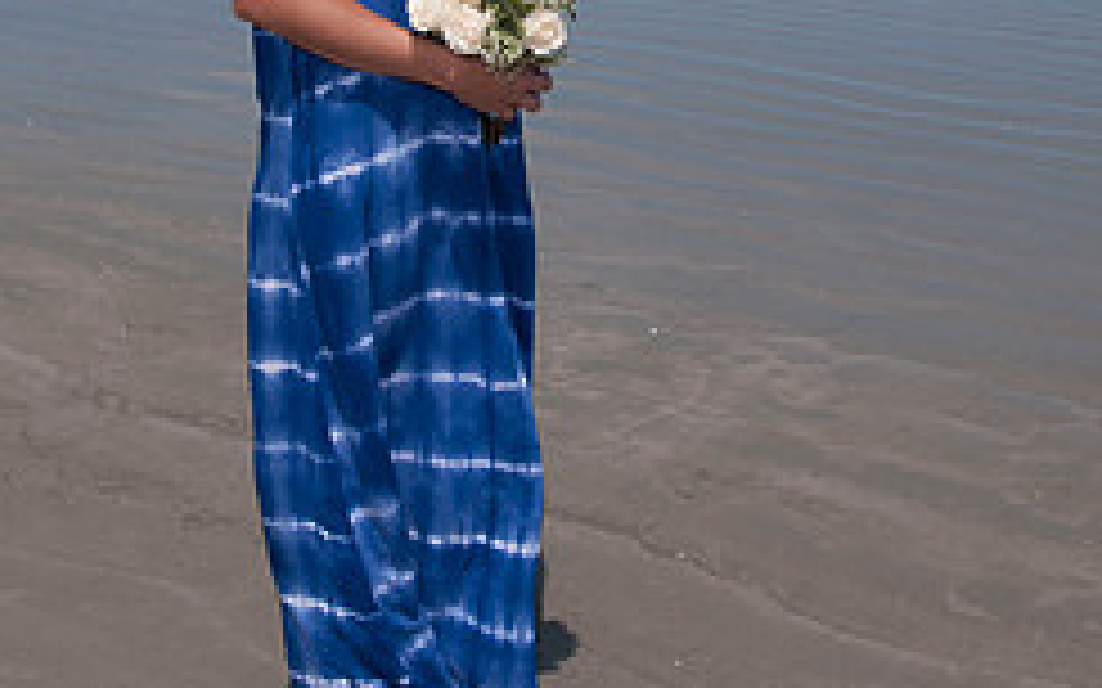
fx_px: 2192
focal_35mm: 73
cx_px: 448
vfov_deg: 17.4
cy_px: 4
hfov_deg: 28.2
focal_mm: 26
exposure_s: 1/250
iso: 100
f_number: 11
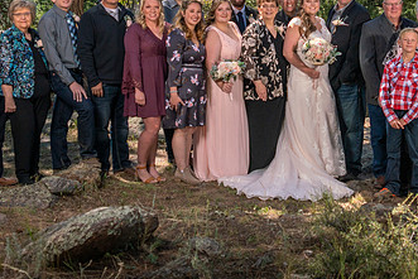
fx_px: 732
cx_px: 297
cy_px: 69
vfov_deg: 21.4
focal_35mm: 63
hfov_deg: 31.5
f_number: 2.8
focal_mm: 24
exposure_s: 1/2500
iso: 160
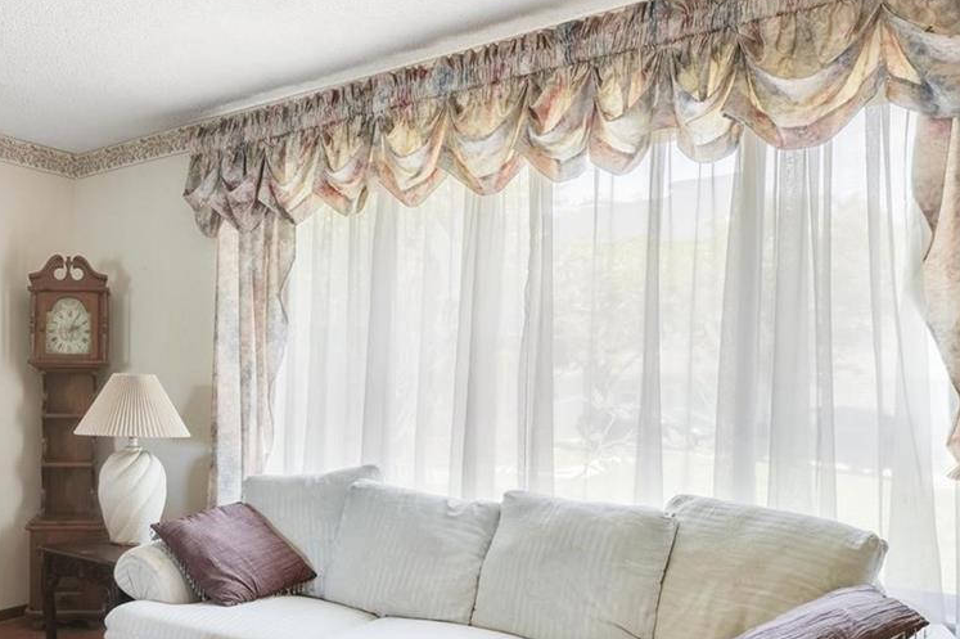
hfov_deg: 57.0
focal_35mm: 30
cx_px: 180
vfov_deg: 43.5
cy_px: 359
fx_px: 799
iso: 400
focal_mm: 14
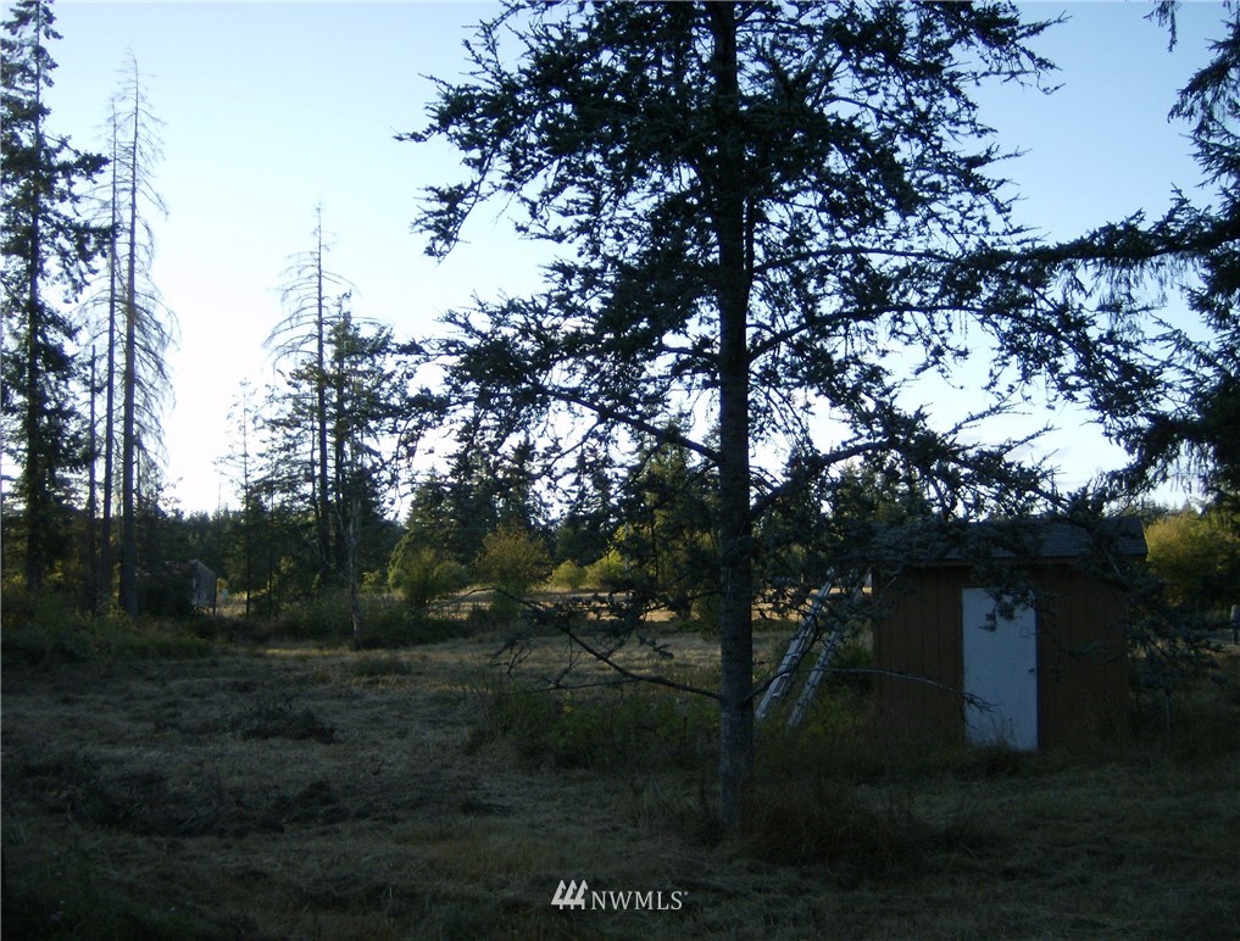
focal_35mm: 38
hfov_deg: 48.8
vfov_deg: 38.0
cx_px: 620
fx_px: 1367
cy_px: 470
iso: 100
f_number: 2.9
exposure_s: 1/387
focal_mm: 6.4
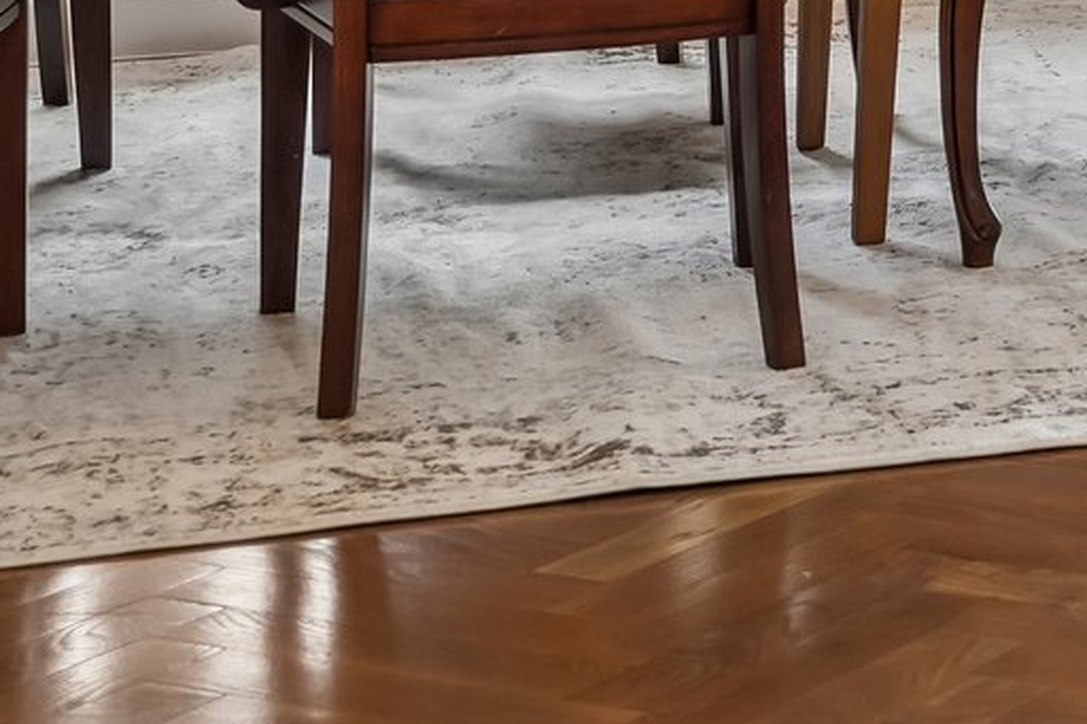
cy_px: -649
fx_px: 3924
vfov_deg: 9.9
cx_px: 1979
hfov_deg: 14.0
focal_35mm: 130
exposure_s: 1/40
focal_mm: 32.5
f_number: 4
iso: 125
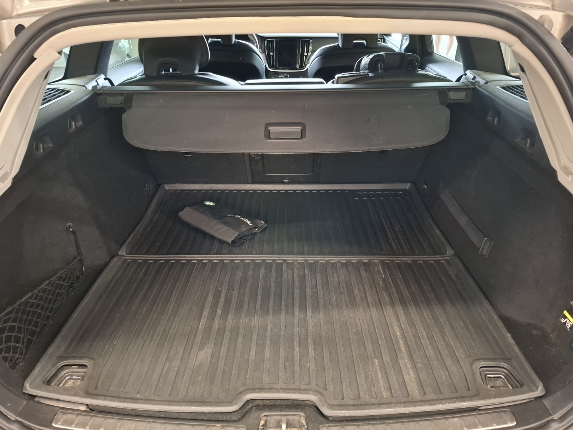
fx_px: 381
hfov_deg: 73.9
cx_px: 286
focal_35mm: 23
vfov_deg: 58.9
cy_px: 215
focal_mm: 5.54
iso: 640
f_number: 1.8
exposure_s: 1/25
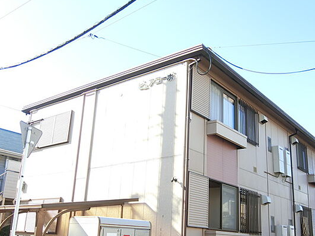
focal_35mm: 41
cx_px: 185
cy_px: 138
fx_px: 373
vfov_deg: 35.0
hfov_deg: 45.6
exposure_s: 1/200
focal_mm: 7.2
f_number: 3.4
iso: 80
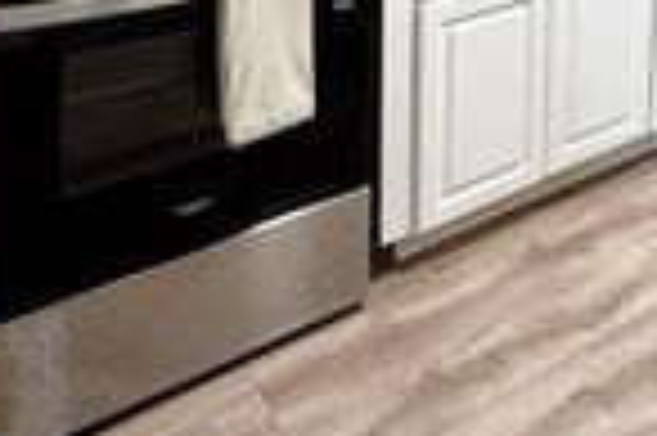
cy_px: -272
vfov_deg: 21.2
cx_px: 558
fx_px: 911
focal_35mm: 50
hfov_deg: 37.7
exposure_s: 1/60
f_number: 2.2
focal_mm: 2.22
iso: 250
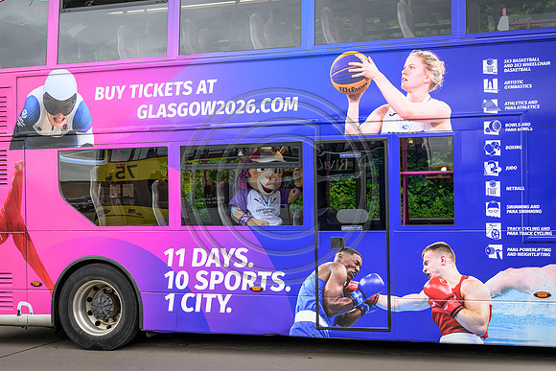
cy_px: 186
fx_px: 757
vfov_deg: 27.5
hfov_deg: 40.3
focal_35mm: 49
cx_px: 278
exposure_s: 1/160
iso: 1250
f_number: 5.6
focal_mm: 49
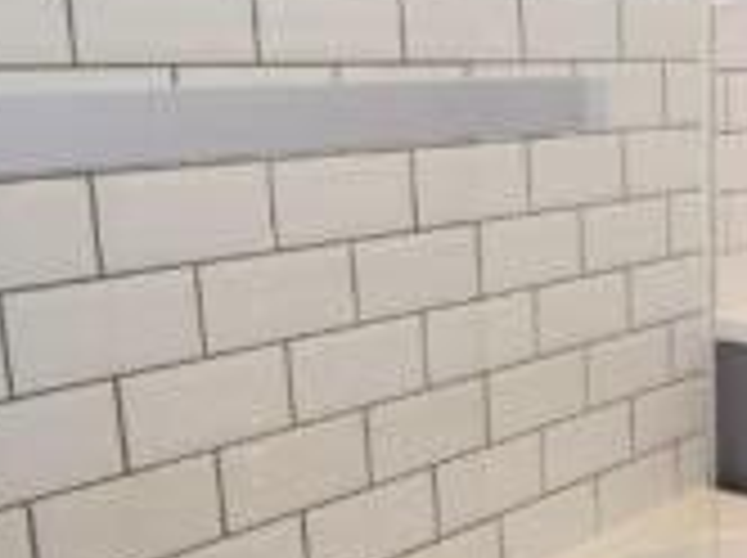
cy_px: 340
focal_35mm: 57
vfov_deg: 25.5
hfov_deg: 29.7
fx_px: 1228
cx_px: 862
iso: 400
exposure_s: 1/100
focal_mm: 10
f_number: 5
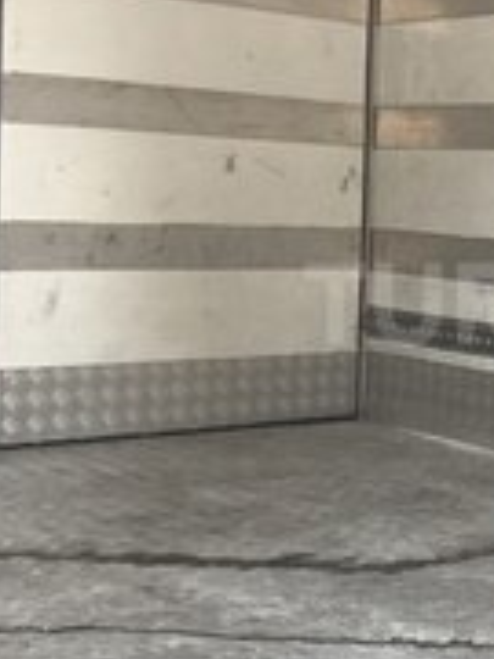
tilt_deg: -2.1
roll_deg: -0.3
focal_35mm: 77
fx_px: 1465
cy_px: 304
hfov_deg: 18.2
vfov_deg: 25.3
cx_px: 585
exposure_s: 1/50
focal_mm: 3.99
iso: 25
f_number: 1.8
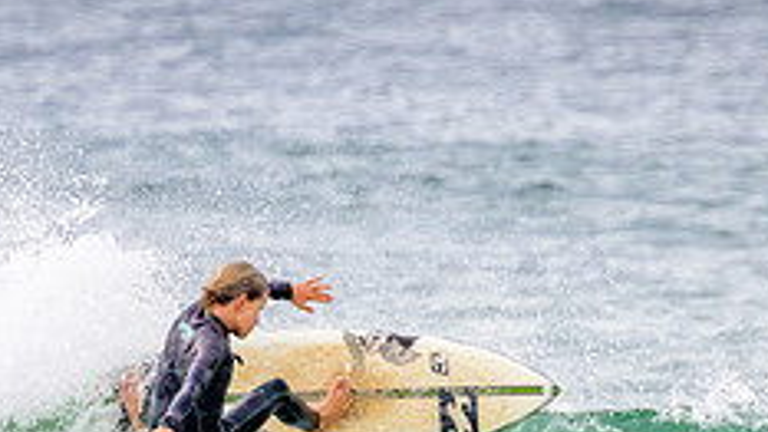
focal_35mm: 2090
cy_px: 506
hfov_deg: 1.0
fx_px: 42556
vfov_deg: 0.6
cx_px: 293
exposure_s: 1/2000
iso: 2000
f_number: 11
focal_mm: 800
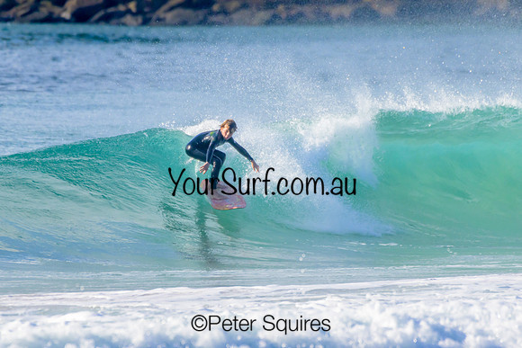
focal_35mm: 1000
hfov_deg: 2.1
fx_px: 14503
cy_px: 174
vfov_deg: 1.4
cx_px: 261
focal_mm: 1000
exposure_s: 1/2000
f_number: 11
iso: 1250
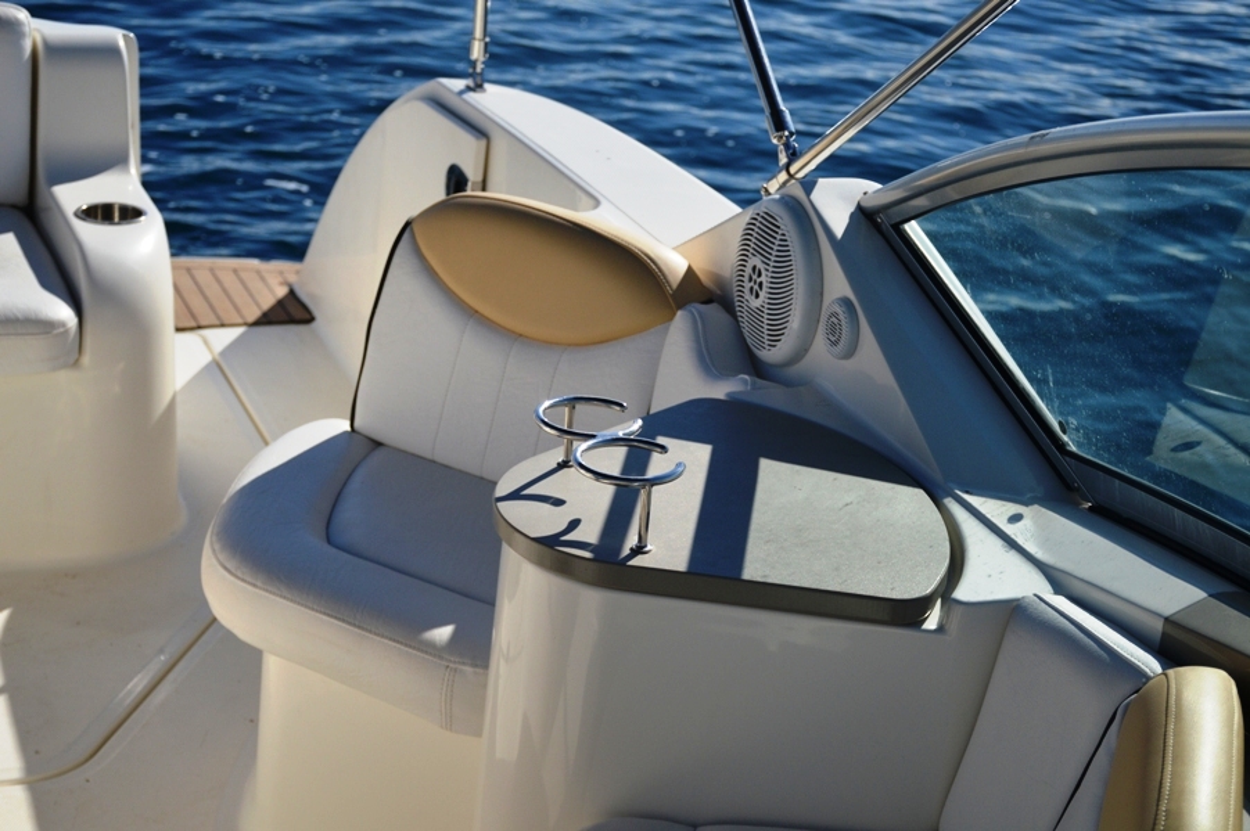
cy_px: 416
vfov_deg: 21.5
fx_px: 2186
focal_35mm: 63
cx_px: 625
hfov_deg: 31.9
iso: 110
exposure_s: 1/2000
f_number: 4.5
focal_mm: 42
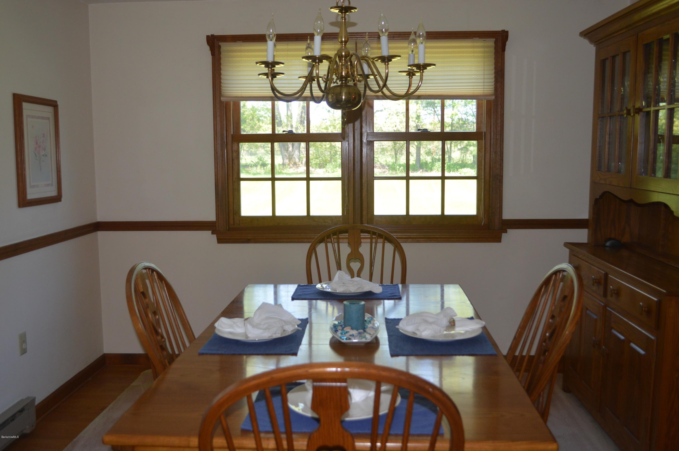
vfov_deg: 36.8
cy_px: 226
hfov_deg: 53.2
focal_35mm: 36
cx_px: 340
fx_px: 678
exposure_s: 1/60
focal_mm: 24
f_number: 4
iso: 450
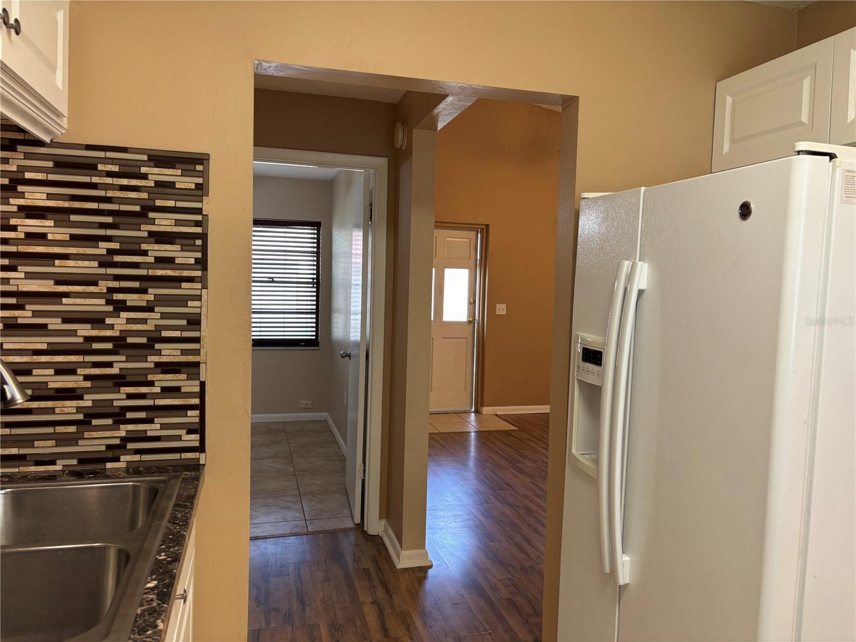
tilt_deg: -3.5
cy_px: 321
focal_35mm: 26
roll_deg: -1.5
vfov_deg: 53.1
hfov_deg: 67.3
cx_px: 428
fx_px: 643
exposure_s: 1/60
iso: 80
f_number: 1.6
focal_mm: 5.96
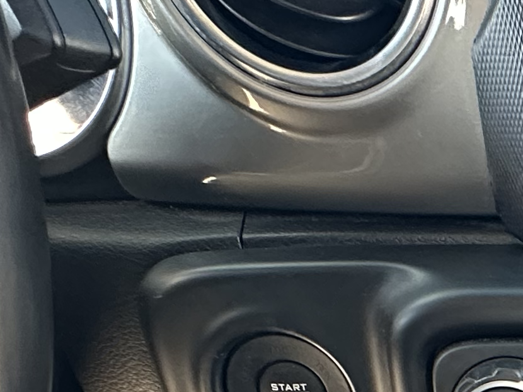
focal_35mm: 68
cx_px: 807
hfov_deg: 22.7
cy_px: 708
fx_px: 1028
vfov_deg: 17.5
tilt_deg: -36.3
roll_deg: -0.8
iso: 250
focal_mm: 2.22
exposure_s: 1/99
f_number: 2.2
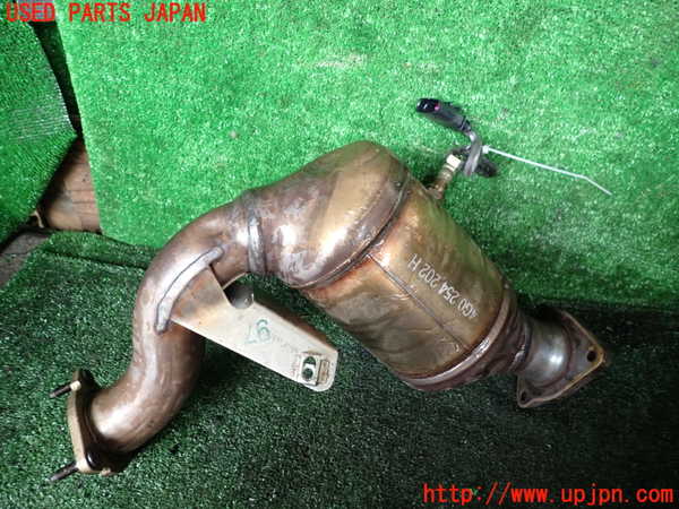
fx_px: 490
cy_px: 254
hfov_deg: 69.4
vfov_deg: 54.9
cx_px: 340
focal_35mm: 25
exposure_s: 1/30
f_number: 2
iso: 200
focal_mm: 4.5
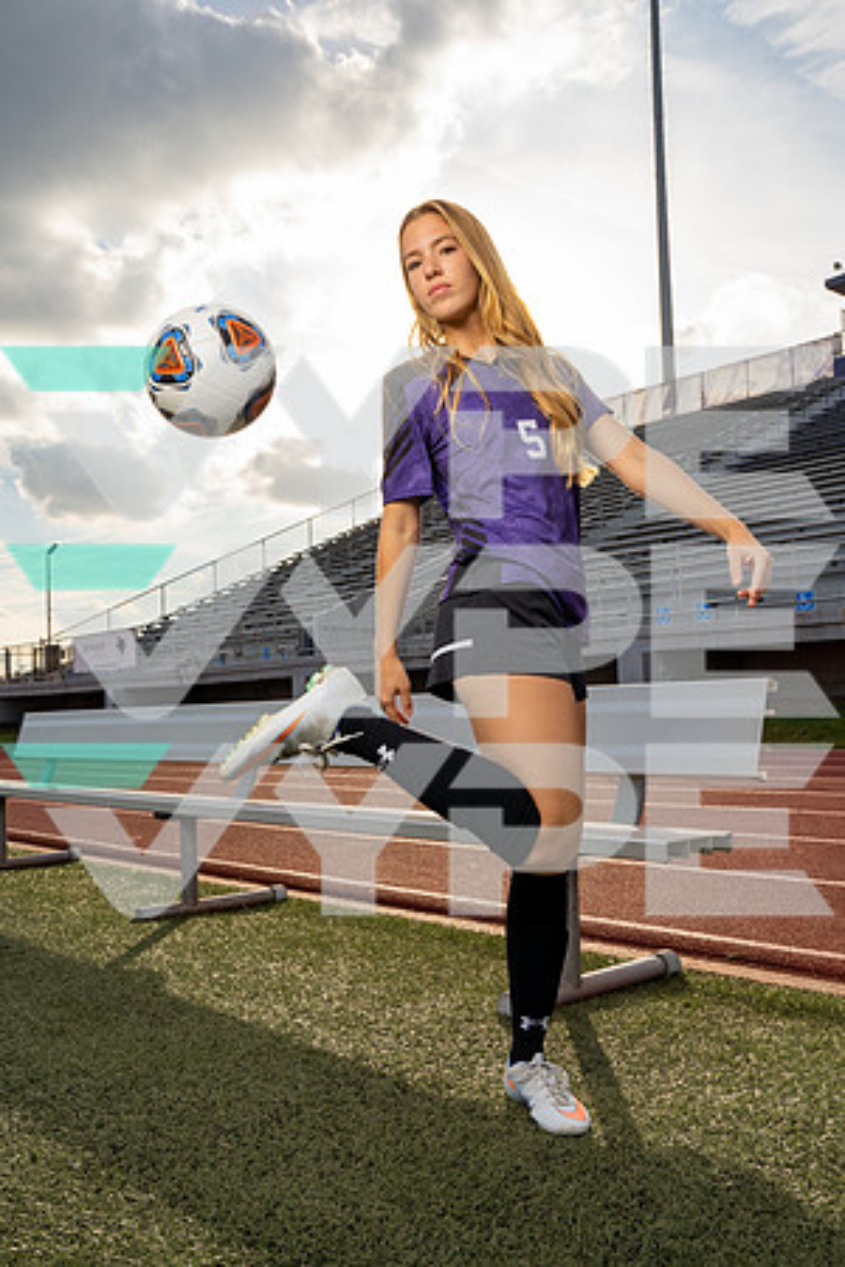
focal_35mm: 33
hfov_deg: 40.0
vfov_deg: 57.2
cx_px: 422
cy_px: 634
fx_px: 1162
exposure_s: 1/250
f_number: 11
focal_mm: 33
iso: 250
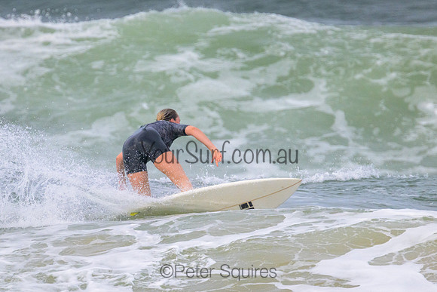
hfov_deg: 2.1
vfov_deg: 1.4
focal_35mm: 990
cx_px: 188
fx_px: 12017
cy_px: 179
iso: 2800
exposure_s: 1/3200
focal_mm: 800
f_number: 11
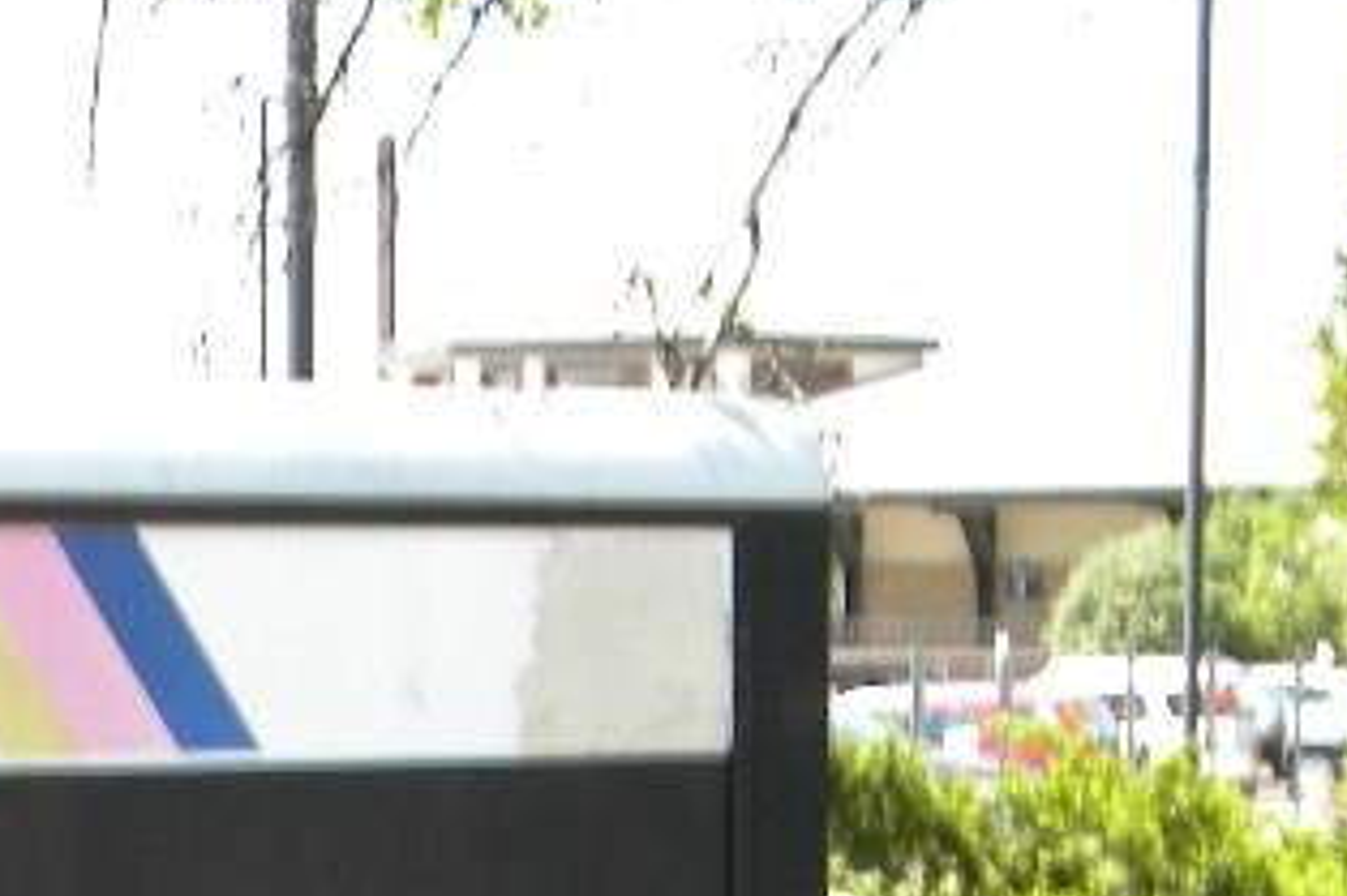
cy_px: 1376
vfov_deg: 9.6
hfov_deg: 14.6
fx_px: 5198
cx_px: 167
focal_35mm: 139
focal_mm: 7.3
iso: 80
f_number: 3.8
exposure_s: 1/162
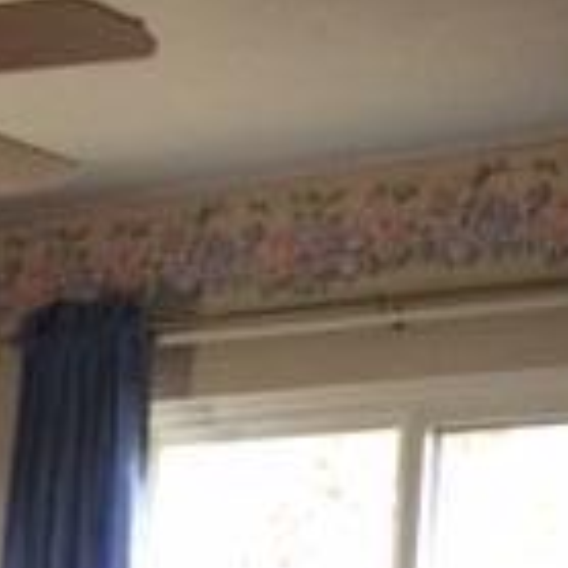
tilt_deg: -11.4
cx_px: -294
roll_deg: +2.0
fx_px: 2191
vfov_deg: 13.0
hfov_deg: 13.8
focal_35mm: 118
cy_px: 1091
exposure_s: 1/30
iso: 250
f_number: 2.2
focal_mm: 4.15
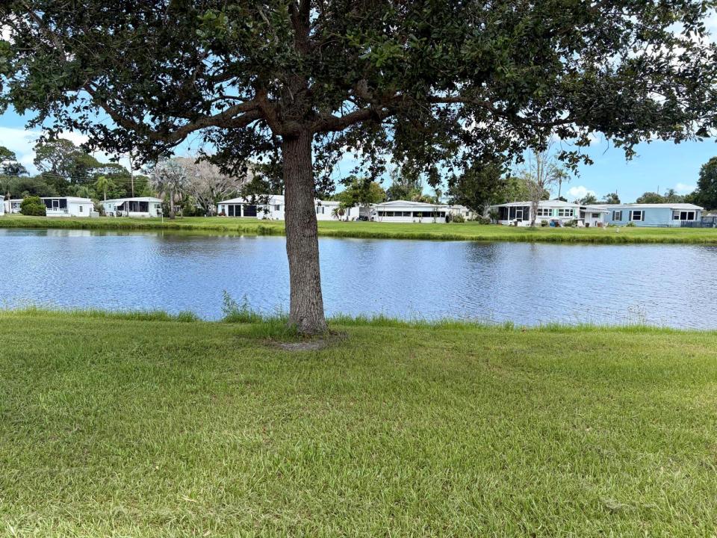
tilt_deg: -5.0
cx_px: 358
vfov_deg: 53.1
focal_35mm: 26
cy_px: 269
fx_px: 539
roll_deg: -0.1
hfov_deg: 67.3
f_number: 1.6
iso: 50
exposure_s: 1/1799
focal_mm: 5.96
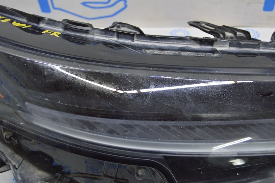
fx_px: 343
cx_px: 138
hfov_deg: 43.6
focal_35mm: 45
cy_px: 92
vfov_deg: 29.8
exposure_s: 1/20
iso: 400
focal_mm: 30
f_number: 5.6
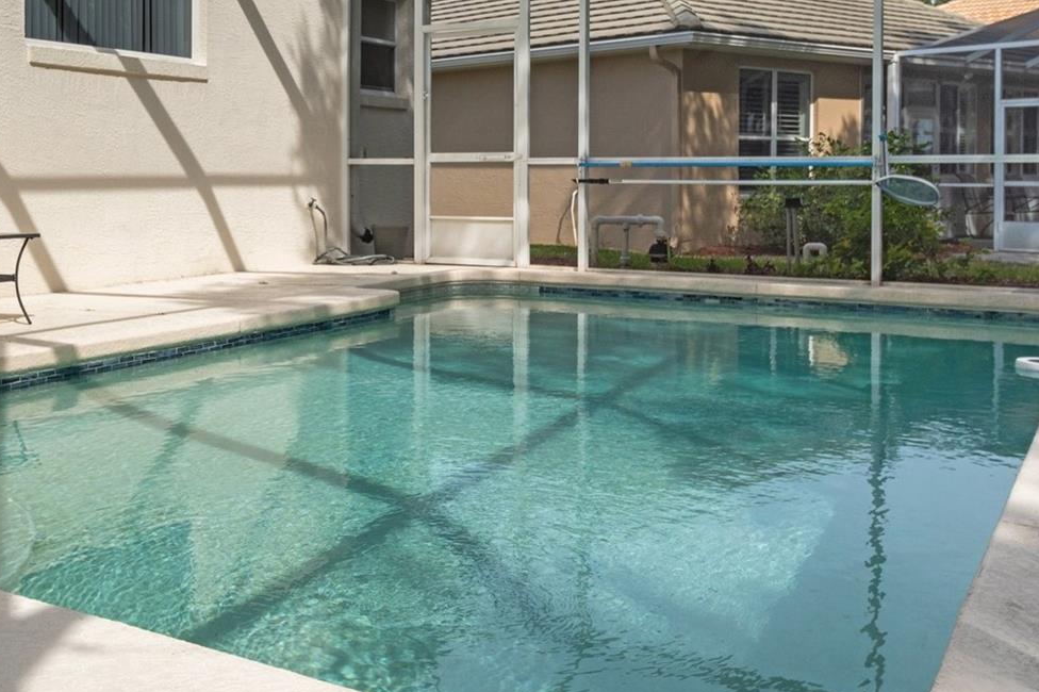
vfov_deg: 31.5
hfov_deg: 45.5
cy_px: 192
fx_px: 1206
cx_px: 309
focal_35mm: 42
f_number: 8
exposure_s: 1/640
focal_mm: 17
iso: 320
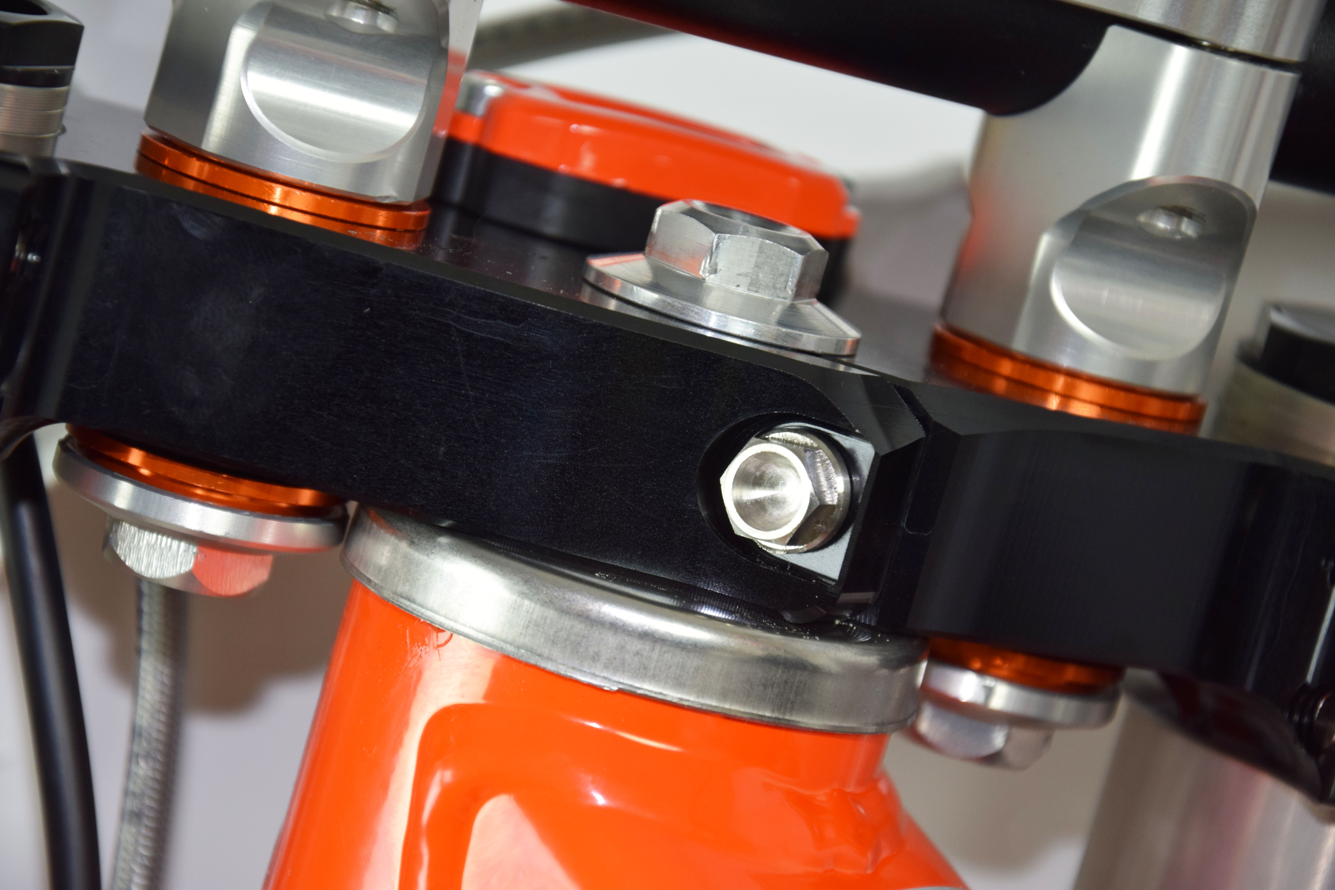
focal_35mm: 158
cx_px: 668
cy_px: 445
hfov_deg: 13.0
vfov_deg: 8.7
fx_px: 5840
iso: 500
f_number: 5.6
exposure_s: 1/125
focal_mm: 105
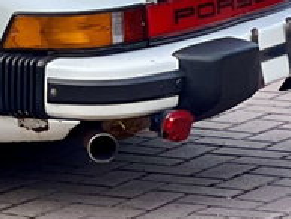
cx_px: -350
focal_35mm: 408
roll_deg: +1.7
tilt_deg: -5.1
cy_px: -133
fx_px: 3432
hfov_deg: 4.8
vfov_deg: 3.6
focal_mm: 9
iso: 25
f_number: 2.8
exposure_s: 1/210
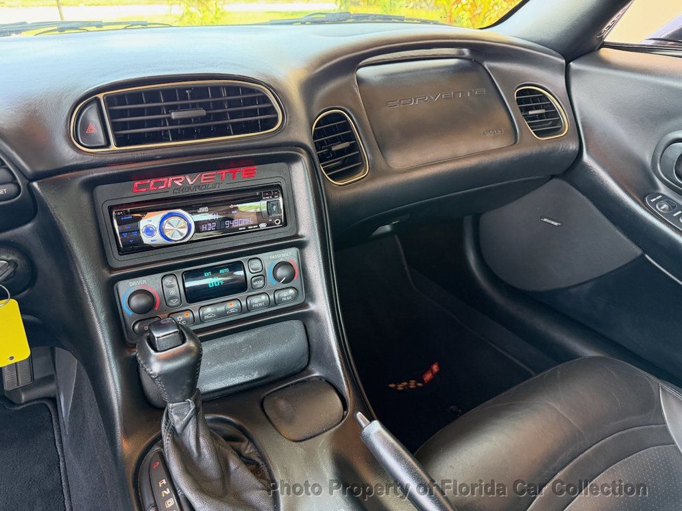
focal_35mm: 24
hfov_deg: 71.6
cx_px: 341
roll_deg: -2.0
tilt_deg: -30.7
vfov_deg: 56.8
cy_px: 256
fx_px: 473
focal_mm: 6.76
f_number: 1.78
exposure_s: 1/60
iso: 400
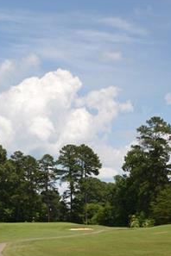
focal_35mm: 93
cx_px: -12
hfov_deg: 14.4
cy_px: 320
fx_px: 663
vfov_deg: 20.3
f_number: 8
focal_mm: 24
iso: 100
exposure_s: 1/250
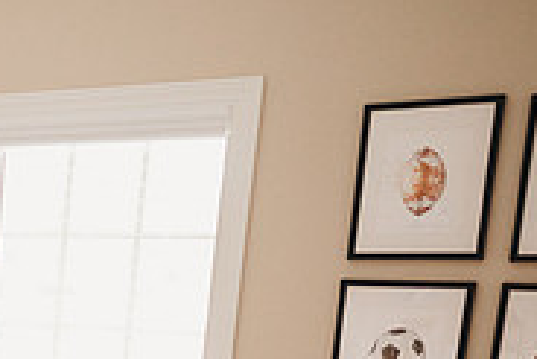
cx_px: -270
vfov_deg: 15.9
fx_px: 1179
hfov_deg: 21.5
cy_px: 530
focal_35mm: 79
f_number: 2.2
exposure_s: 1/160
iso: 1600
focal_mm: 24
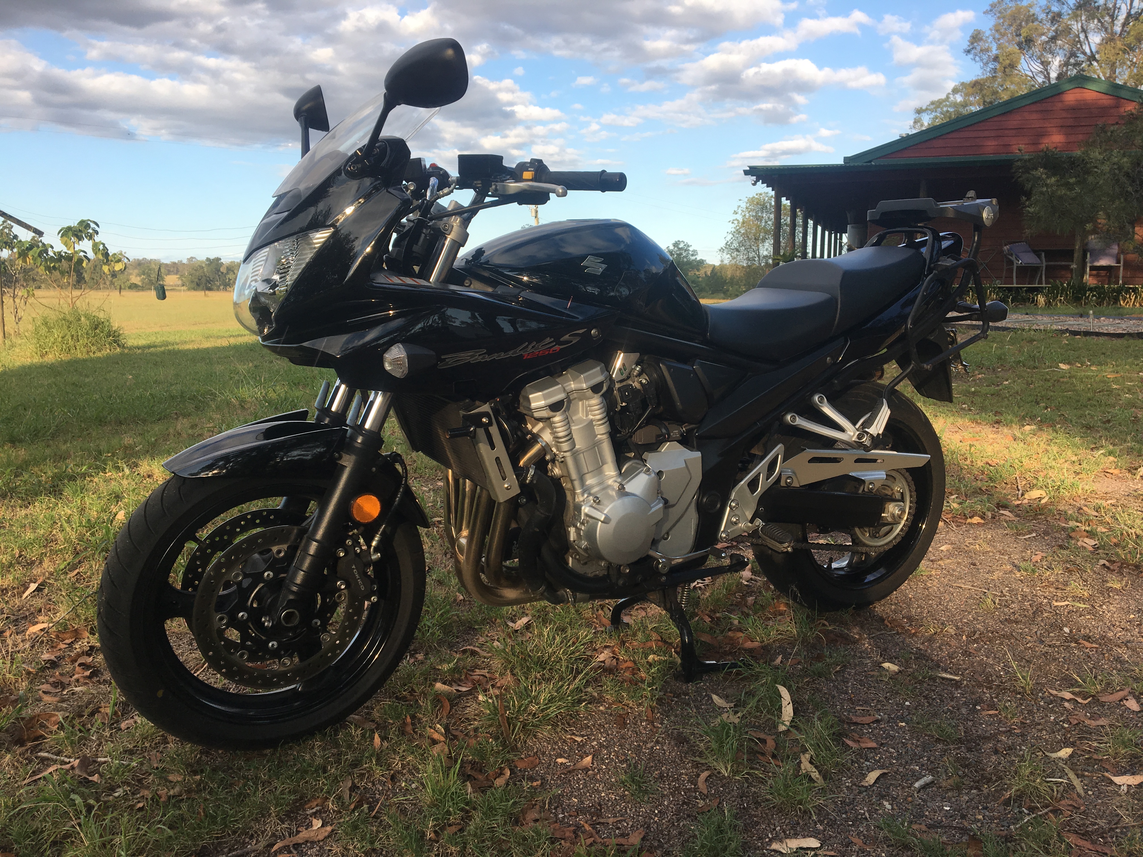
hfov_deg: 61.7
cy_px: 428
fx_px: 958
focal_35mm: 29
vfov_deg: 48.2
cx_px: 572
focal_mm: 4.15
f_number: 2.2
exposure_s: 1/513
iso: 25
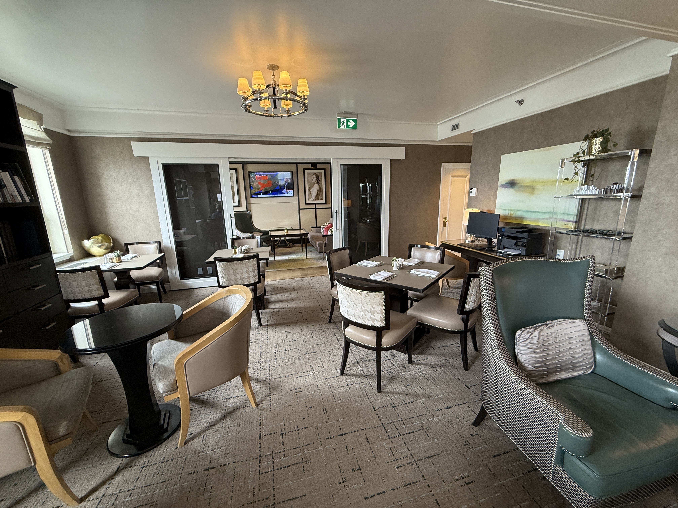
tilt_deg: -12.0
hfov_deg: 102.1
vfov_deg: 85.7
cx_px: 339
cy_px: 254
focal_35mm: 14
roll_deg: +1.8
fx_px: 274
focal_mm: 2.22
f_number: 2.2
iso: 200
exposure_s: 1/60
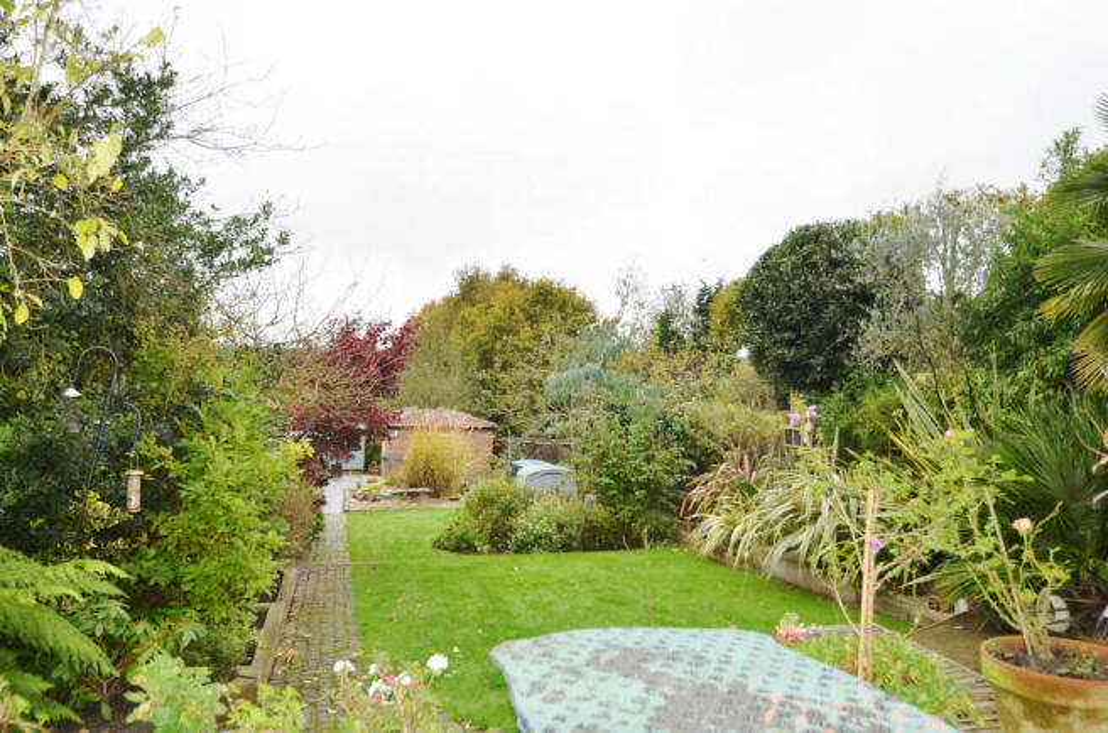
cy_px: 366
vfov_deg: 50.2
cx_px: 554
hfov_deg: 70.6
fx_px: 783
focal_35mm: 26
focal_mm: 17
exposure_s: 1/160
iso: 200
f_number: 4.2
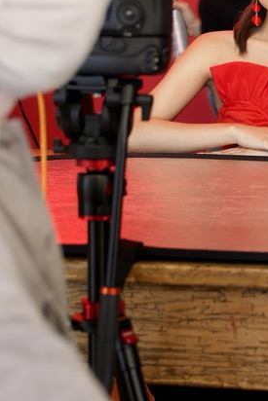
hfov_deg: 13.2
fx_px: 1138
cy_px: 28
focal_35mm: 102
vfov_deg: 19.6
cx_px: 280
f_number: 2.8
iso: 250
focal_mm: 35
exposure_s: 1/40
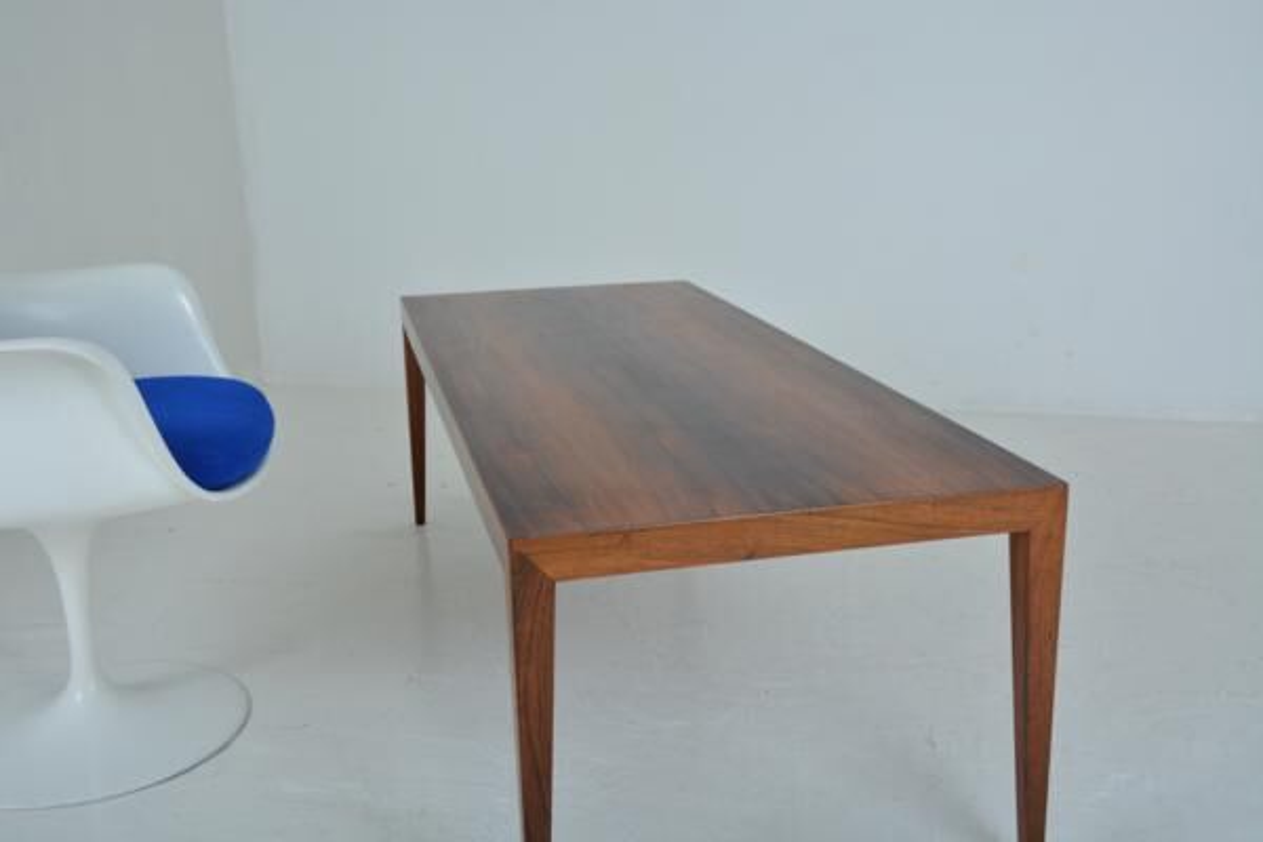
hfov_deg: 51.3
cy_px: 421
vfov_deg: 35.5
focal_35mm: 38
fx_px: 1316
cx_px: 632
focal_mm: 25
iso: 320
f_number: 8
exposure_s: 1/160
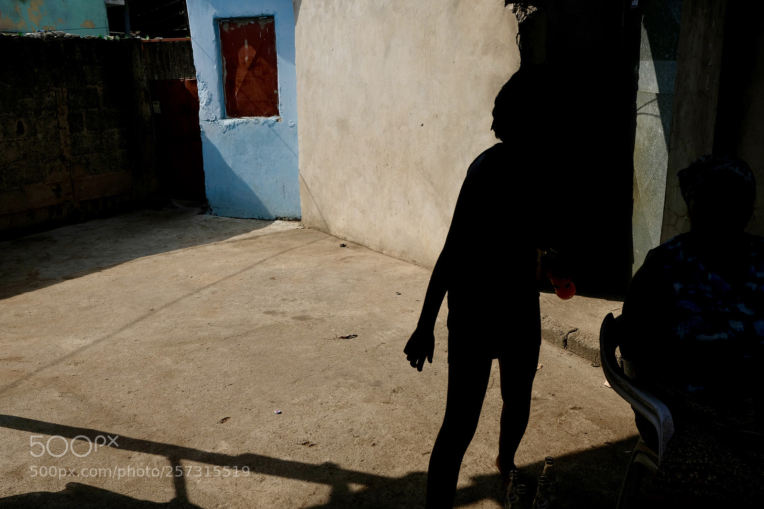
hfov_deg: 54.4
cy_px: 254
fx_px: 743
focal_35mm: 35
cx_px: 382
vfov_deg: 37.8
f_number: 6.4
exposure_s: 1/1500
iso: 200
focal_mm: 23
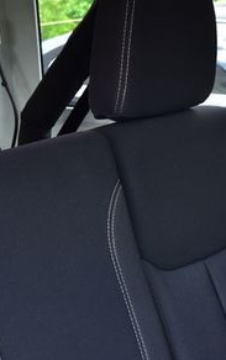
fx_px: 856
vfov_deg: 23.8
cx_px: -4
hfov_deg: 14.8
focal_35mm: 87
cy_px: 164
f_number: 7.1
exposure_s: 1/25
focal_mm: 26
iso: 400
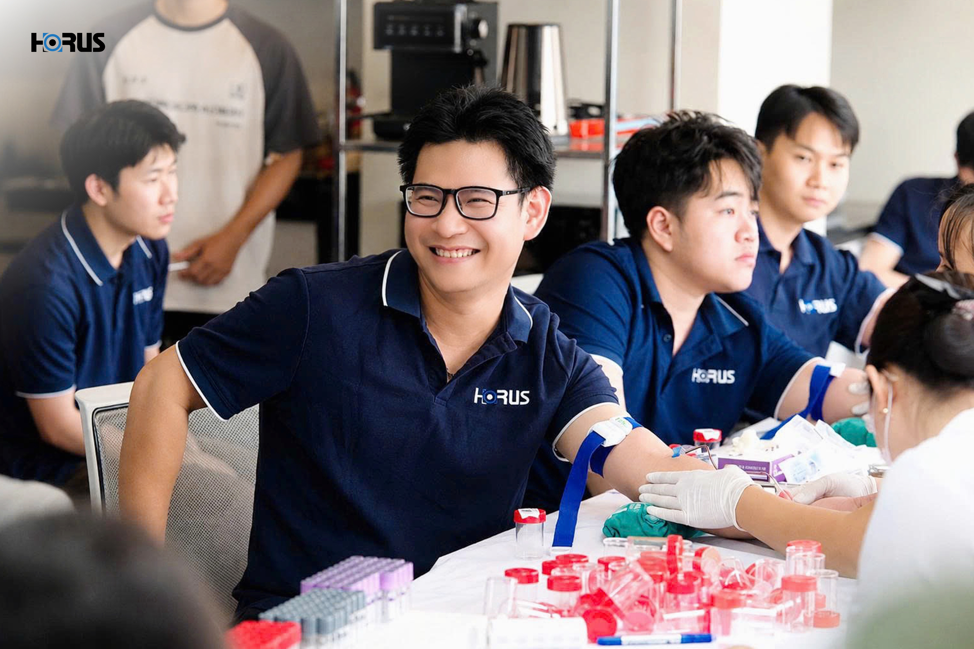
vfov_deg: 12.1
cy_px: 324
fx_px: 3057
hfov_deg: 18.1
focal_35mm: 113
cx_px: 487
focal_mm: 75
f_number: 2.8
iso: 2500
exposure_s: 1/250
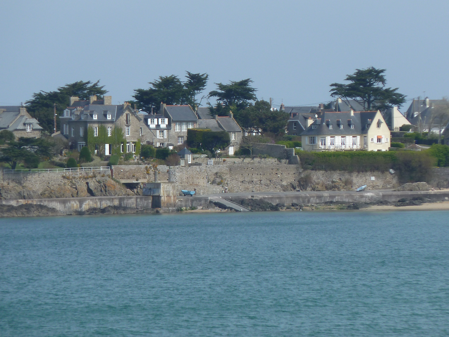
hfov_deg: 5.0
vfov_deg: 3.7
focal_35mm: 399
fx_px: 5175
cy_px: 168
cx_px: 224
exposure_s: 1/400
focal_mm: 49.2
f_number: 4.9
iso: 80
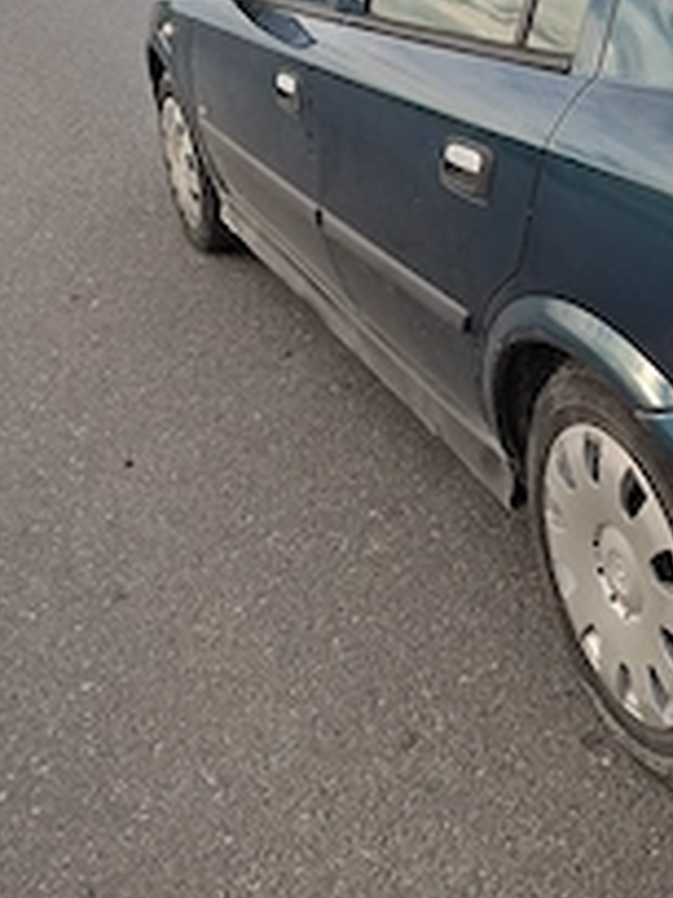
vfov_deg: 39.8
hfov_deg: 30.3
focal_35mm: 45
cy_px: 136
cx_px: 642
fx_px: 1167
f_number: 1.8
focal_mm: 5.54
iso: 40
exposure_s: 1/500
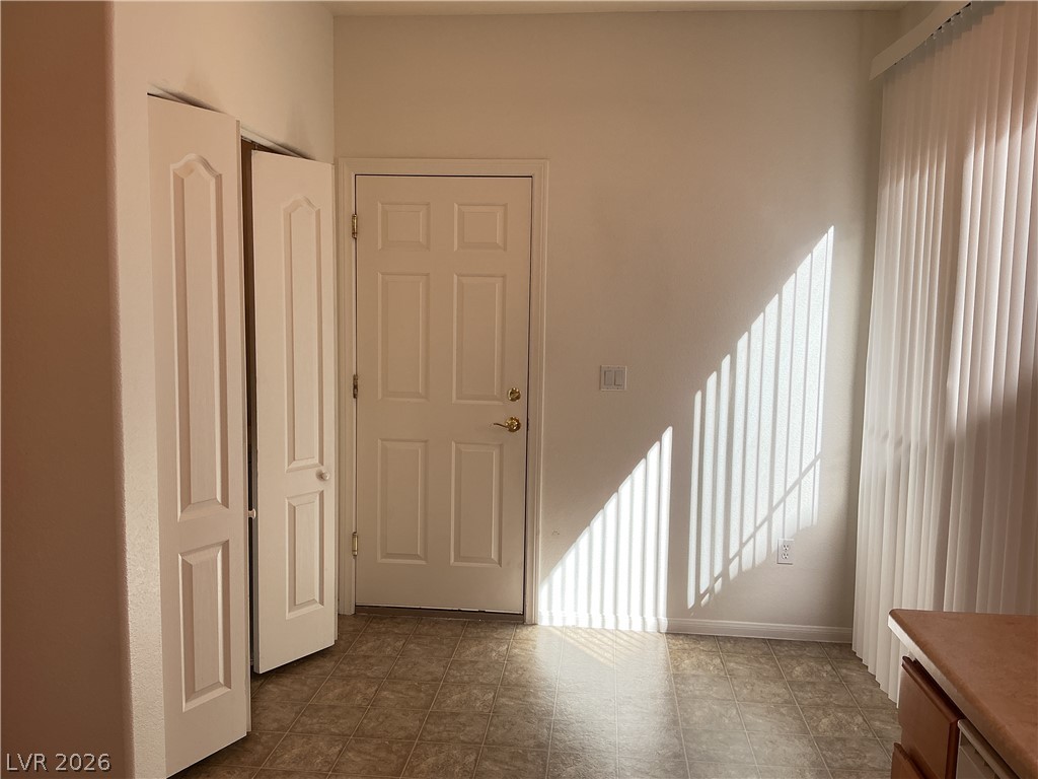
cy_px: 390
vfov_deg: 48.2
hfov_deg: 61.7
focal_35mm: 29
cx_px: 519
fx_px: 870
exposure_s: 1/186
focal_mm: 3
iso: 25
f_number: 1.8
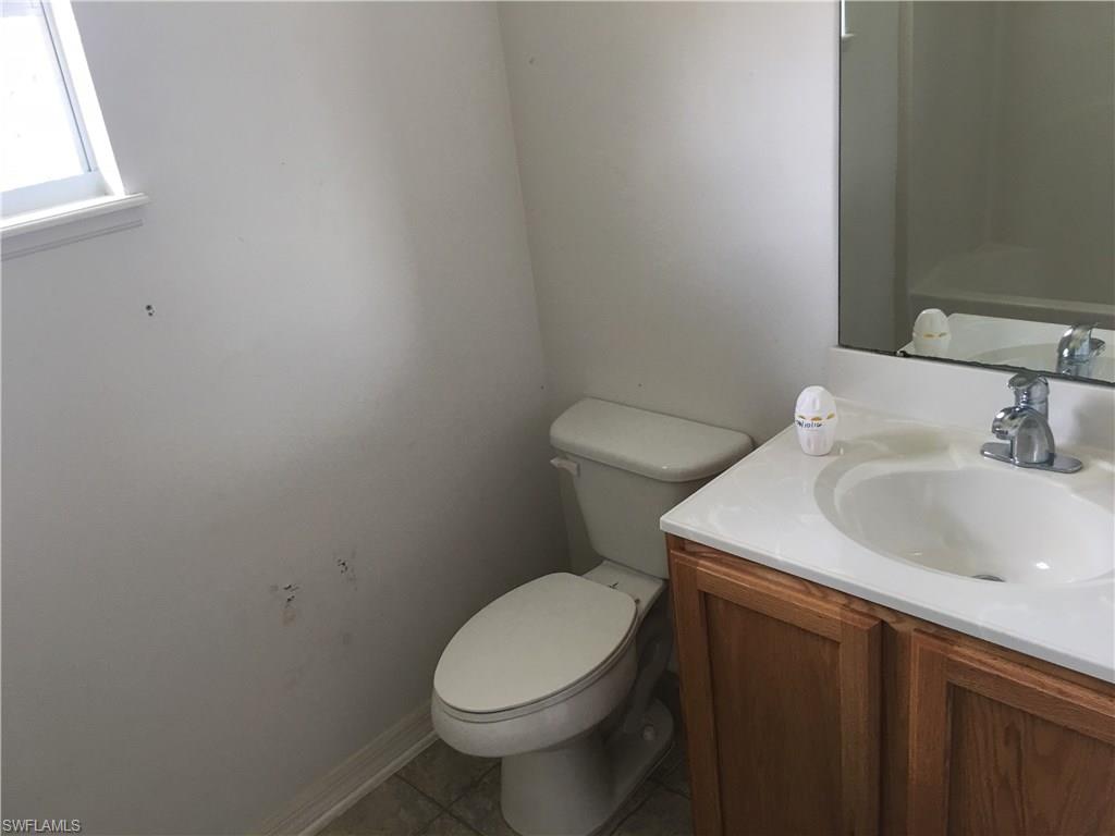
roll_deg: +6.1
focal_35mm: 29
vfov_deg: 48.2
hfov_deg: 61.7
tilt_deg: -21.5
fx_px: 934
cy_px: 418
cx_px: 558
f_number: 2.2
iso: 32
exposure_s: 1/30
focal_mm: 4.15
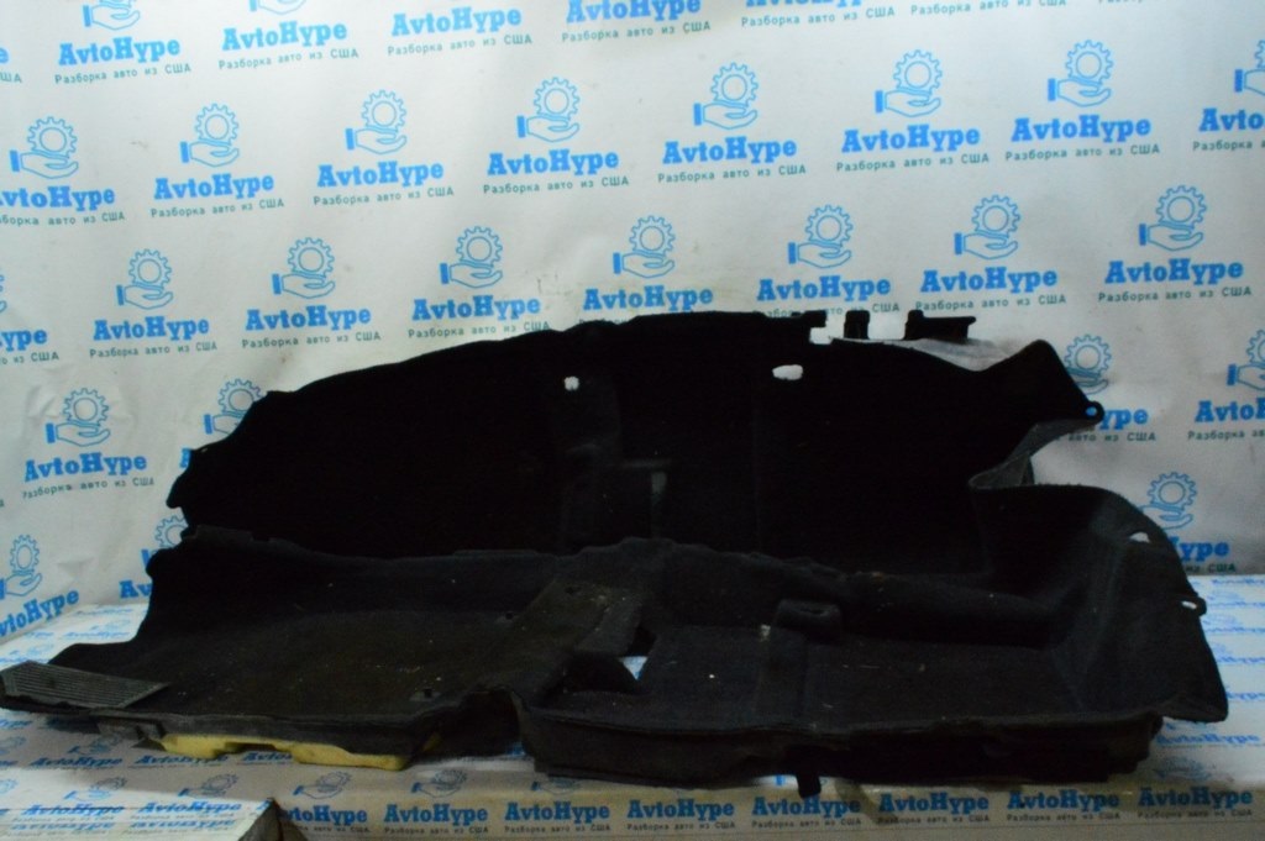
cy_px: 420
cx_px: 632
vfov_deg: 47.9
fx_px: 948
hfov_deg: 67.4
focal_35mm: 27
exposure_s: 1/50
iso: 6400
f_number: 22
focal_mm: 18
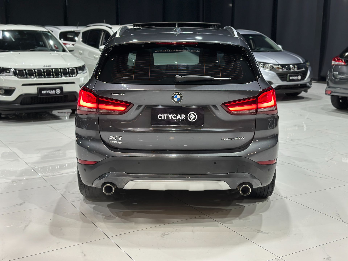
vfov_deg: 30.3
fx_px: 483
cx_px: 174
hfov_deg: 39.7
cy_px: 130
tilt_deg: -12.1
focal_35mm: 48
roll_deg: -0.4
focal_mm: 6.86
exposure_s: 1/60
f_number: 1.78
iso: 100
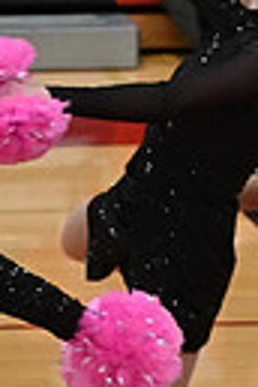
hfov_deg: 1.7
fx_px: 8696
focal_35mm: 809
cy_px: 322
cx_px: 864
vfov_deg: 2.5
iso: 6400
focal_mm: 120
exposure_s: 1/400
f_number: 4
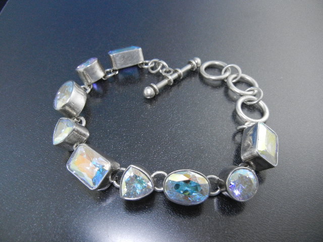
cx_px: 162
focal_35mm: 30
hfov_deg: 60.0
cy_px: 121
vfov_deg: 46.8
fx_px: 280
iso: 750
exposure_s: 1/30
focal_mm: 5.4
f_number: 7
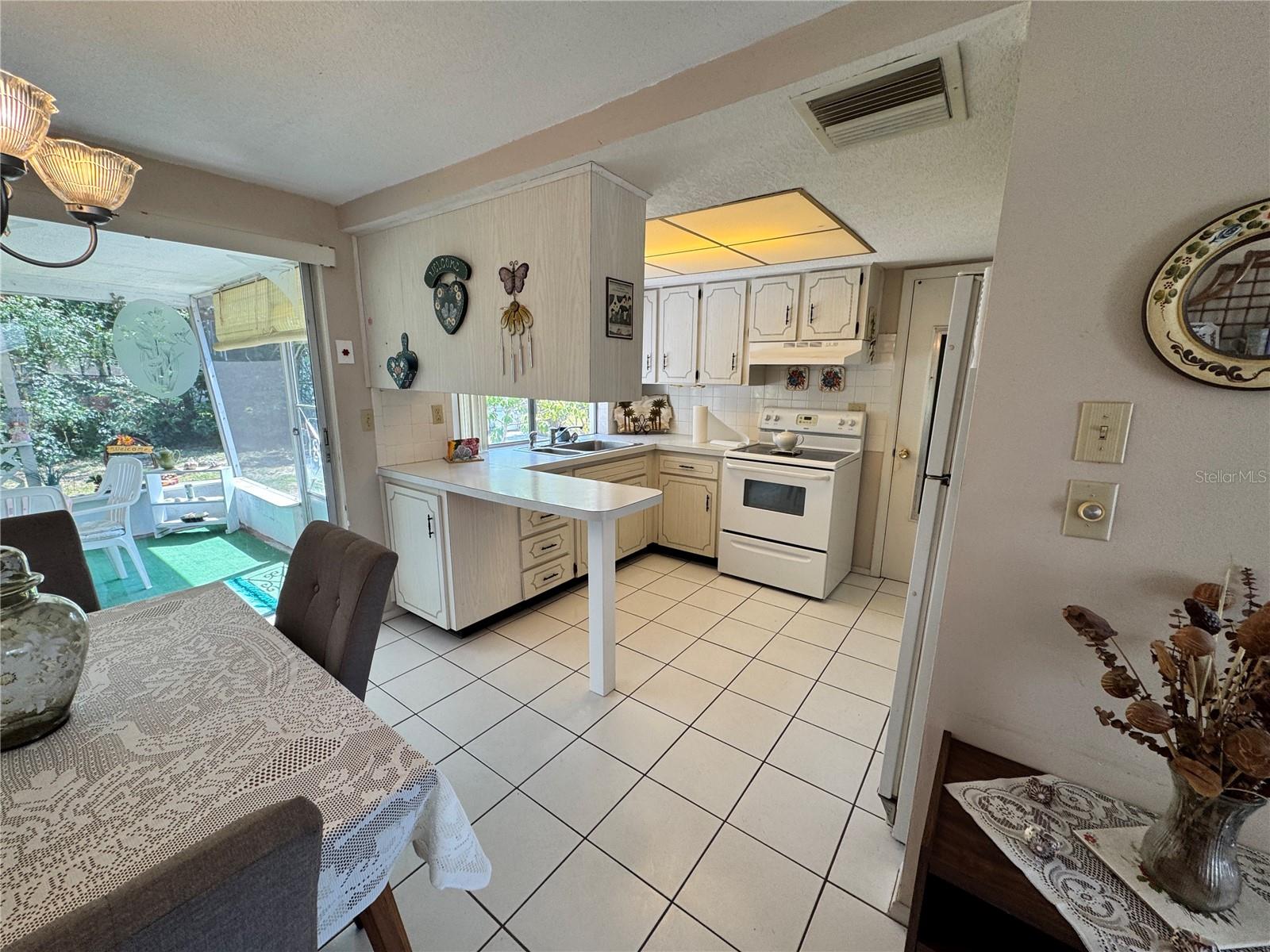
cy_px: 476
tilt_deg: -13.1
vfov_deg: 85.7
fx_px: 514
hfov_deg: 102.1
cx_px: 635
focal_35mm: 14
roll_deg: +0.2
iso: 64
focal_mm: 2.22
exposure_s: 1/120
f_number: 2.2
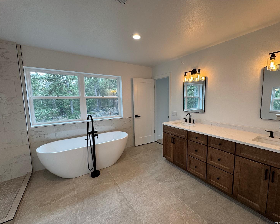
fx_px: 124
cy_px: 113
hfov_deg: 96.6
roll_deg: +0.4
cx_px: 152
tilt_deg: -7.3
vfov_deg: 84.0
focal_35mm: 15
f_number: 2.2
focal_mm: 2.22
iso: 125
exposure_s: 1/120
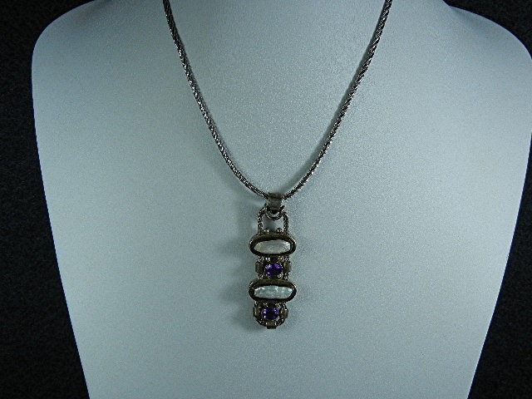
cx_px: 266
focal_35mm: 45
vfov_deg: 32.2
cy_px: 200
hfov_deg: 42.1
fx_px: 692
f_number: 3.8
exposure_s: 1/66.4
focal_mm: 8.1
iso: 160
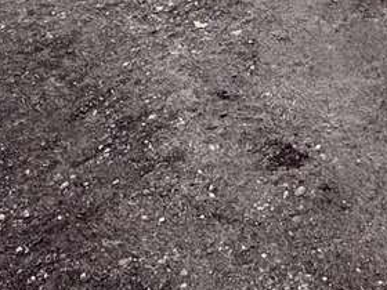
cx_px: 460
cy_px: -476
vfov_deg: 11.6
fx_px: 1073
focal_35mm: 96
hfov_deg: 19.3
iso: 50
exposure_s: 1/1709
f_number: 2.2
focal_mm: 2.22
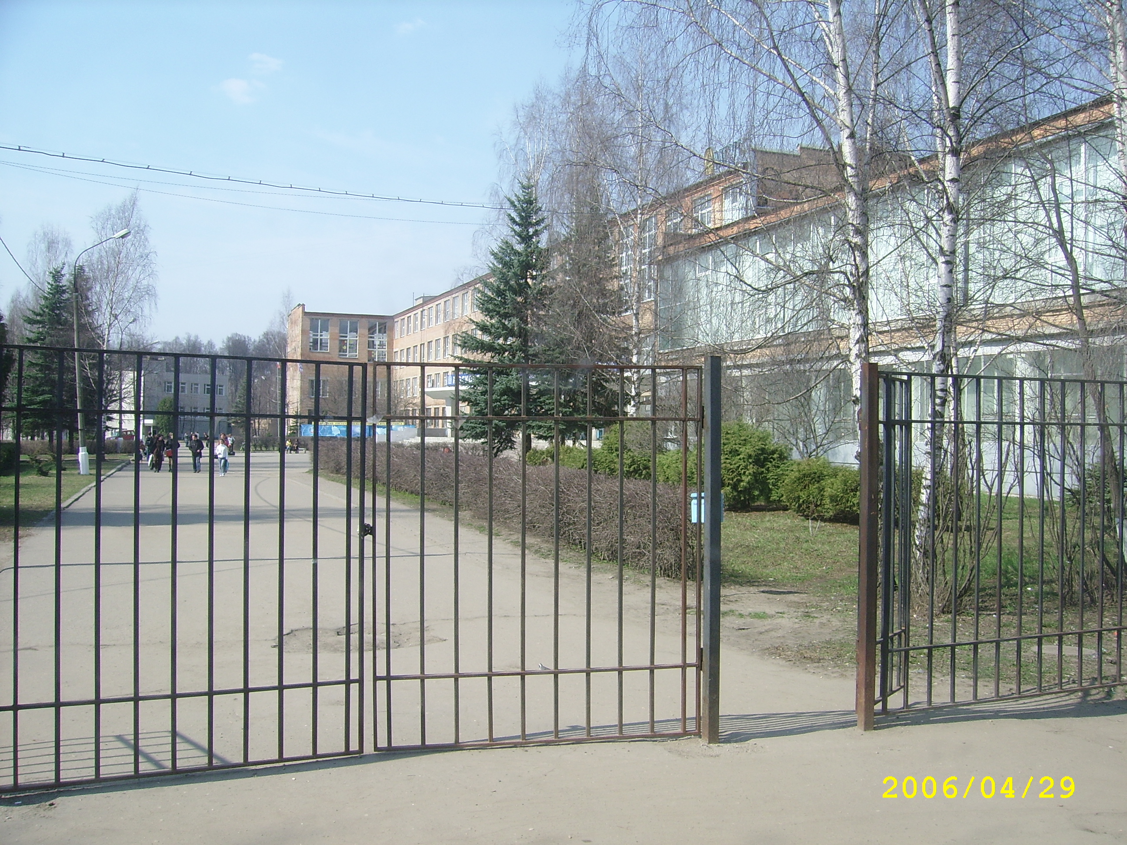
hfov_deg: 52.6
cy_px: 422
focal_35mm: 35
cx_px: 564
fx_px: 1140
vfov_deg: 40.7
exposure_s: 1/192
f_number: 5.8
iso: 50
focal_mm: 5.95
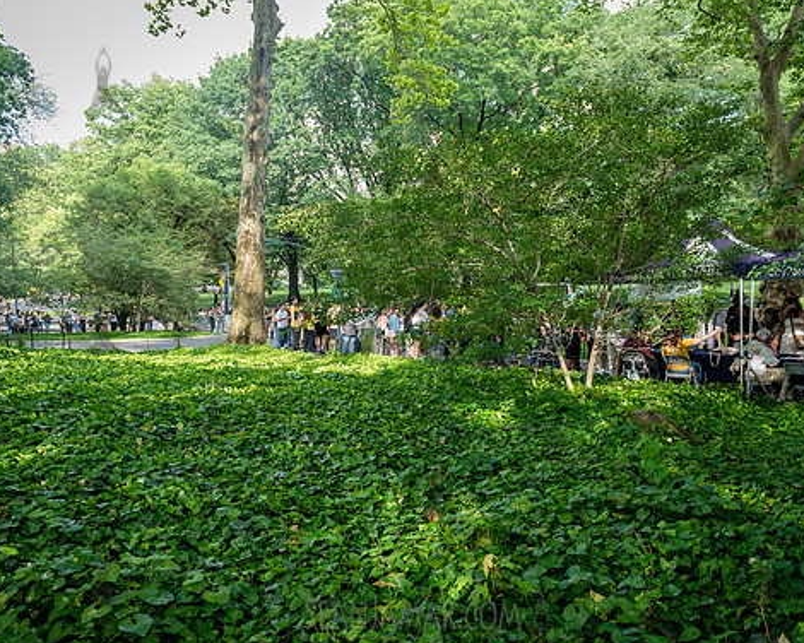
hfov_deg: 62.1
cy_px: 324
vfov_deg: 51.5
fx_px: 666
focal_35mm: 28
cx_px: 433
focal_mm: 24
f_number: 4.5
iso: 1000
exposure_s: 1/320
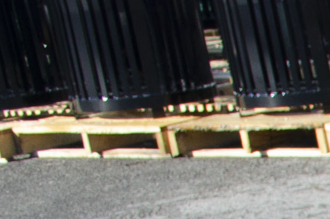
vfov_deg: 5.1
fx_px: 2186
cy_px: 867
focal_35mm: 239
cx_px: 1190
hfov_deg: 7.1
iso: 200
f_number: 8
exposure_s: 1/250
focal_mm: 20
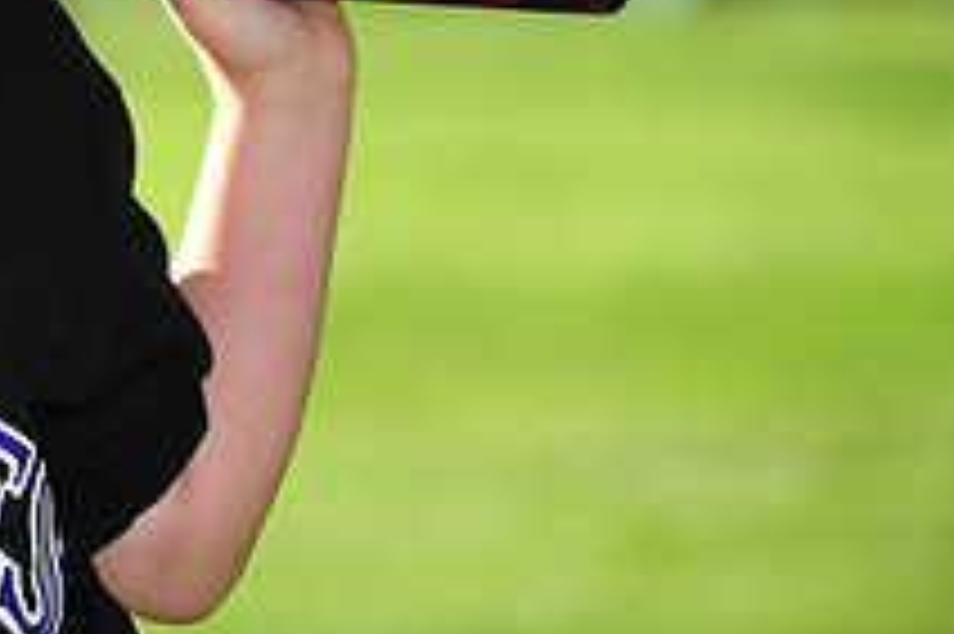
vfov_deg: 3.9
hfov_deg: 5.8
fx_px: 9400
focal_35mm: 355
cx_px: -302
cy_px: -211
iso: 200
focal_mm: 130
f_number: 4.5
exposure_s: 1/640
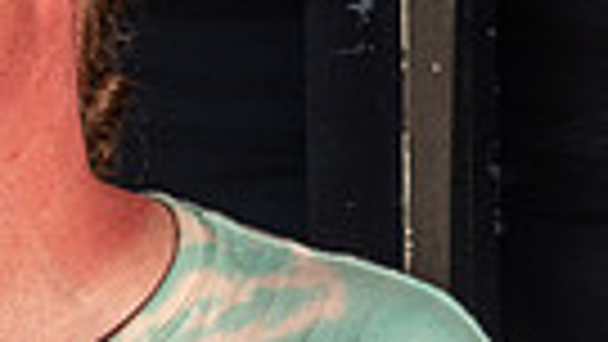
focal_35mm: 256
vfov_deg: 4.7
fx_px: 4128
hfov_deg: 8.2
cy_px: 340
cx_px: -356
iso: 200
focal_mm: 38
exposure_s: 1/250
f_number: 8
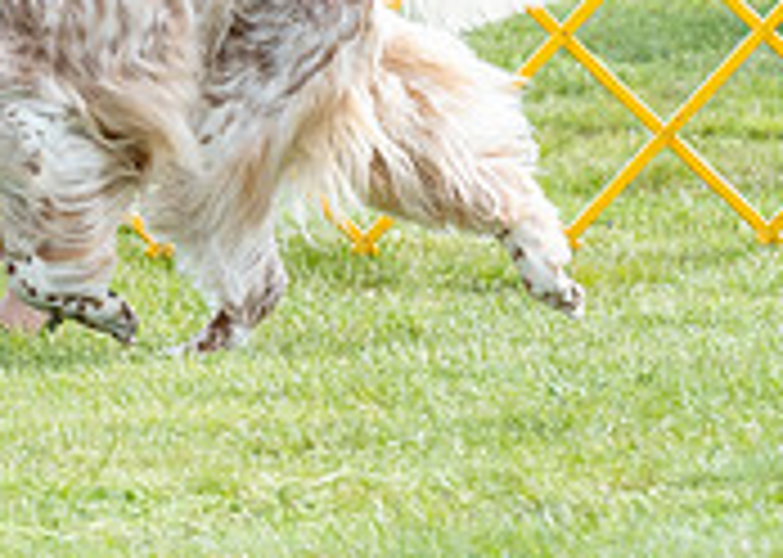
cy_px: -285
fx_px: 12377
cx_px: -490
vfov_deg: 2.6
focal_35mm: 557
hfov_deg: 3.6
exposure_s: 1/1600
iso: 800
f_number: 5.6
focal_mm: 131
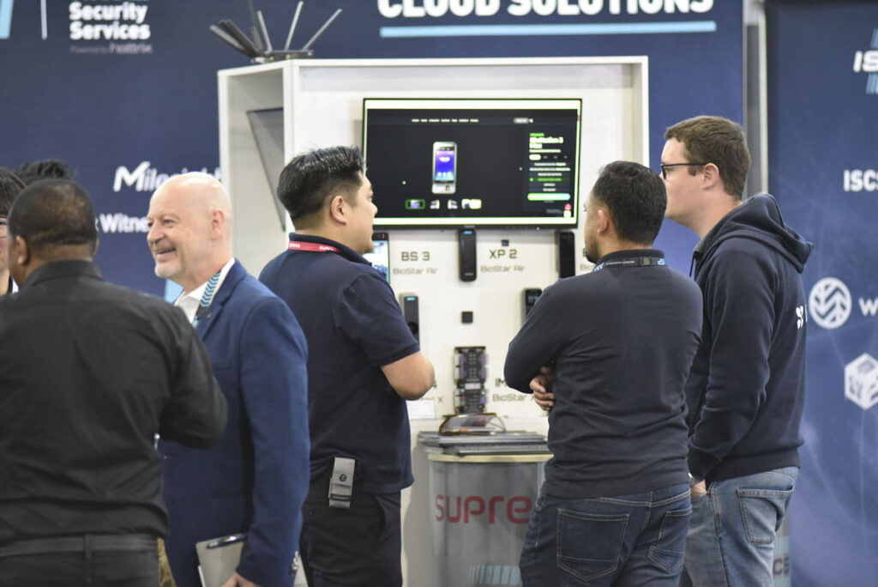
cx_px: 439
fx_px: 4392
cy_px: 294
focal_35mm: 180
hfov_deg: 11.4
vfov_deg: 7.6
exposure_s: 1/500
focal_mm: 180
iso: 6400
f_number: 2.8
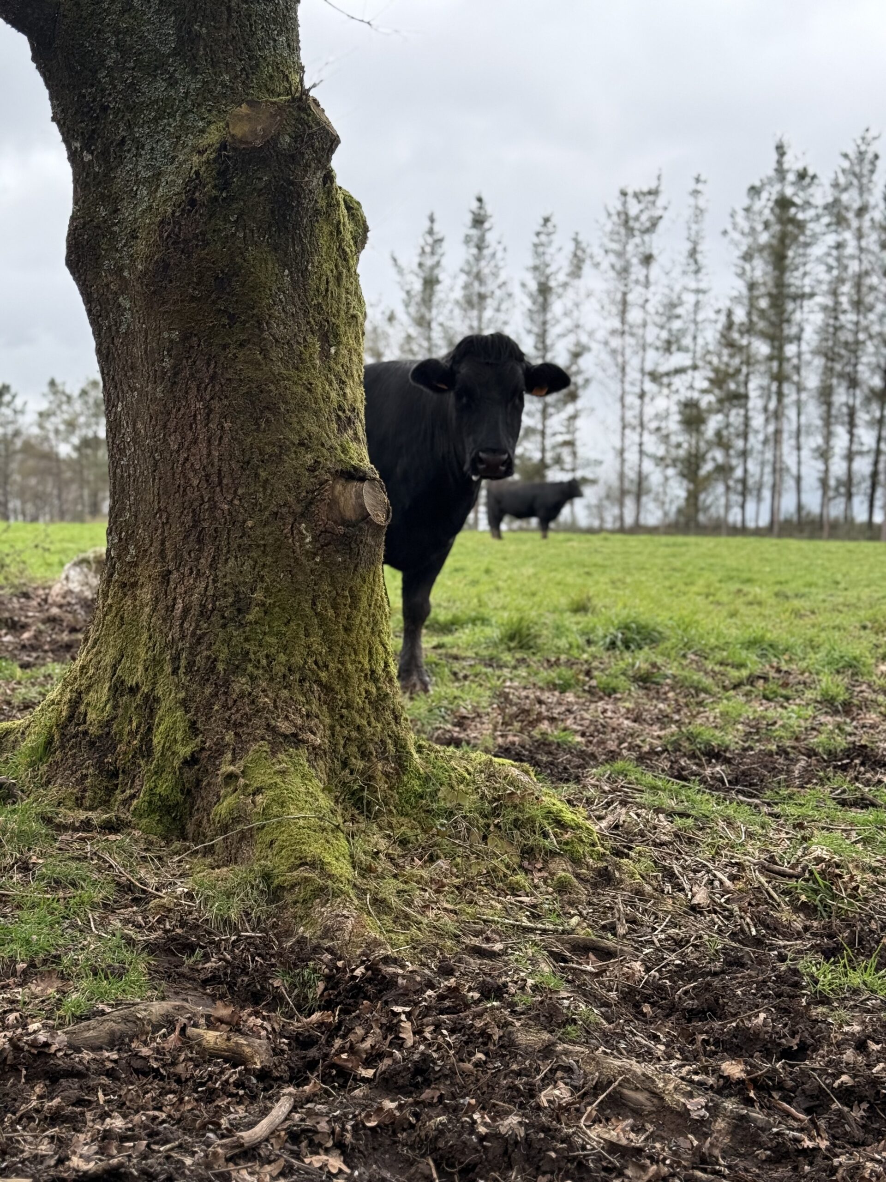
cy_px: 591
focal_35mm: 48
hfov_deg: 30.3
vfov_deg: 39.7
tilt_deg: +1.9
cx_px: 443
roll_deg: -0.7
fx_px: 1638
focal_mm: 6.76
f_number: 1.78
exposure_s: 1/224
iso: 125
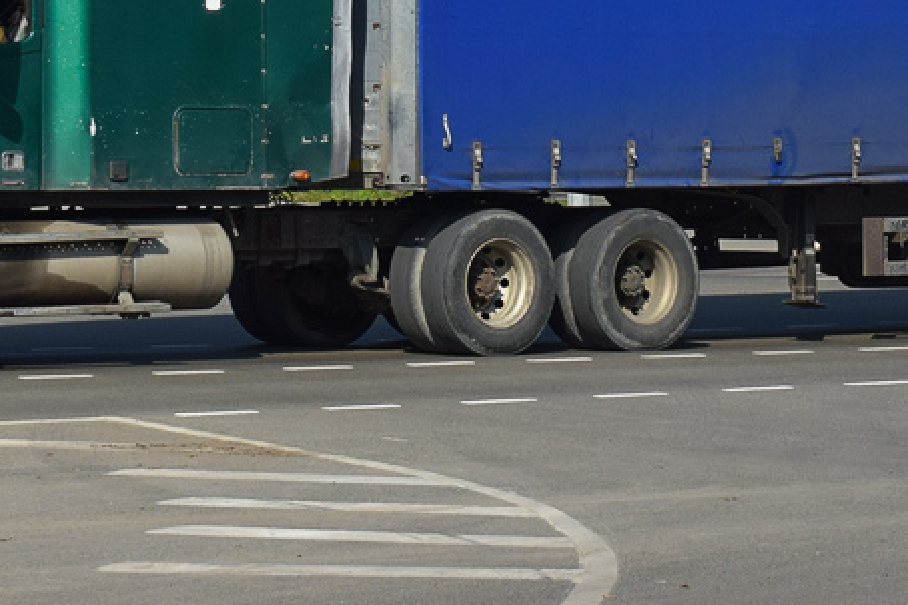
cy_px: -130
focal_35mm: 159
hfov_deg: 12.9
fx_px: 4010
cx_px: 553
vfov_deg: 8.5
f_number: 7.1
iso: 200
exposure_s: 1/1250
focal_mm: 40
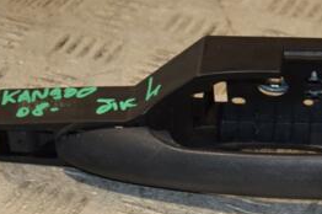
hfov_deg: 9.0
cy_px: 124
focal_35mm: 227
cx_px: 277
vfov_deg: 6.0
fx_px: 2028
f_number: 5.3
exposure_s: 1/160
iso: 800
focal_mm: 66
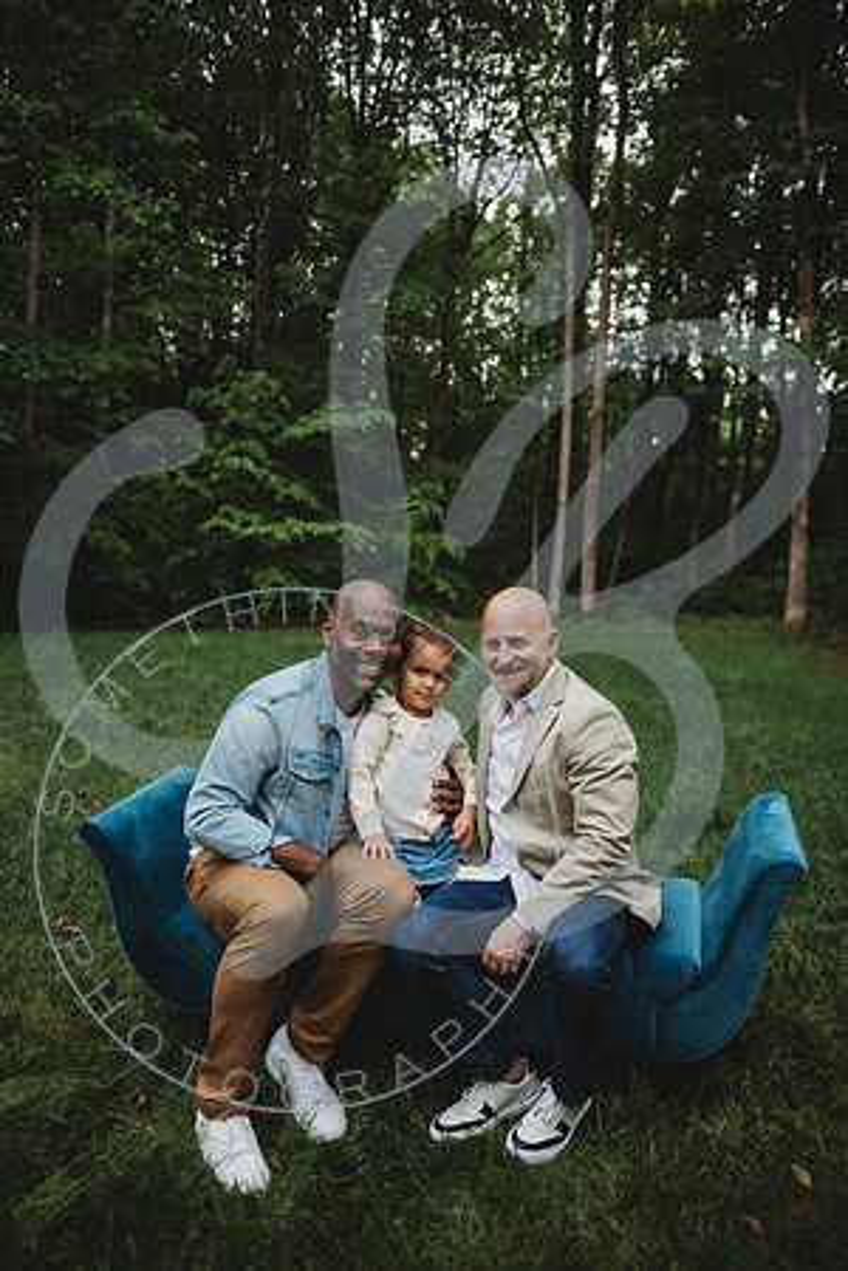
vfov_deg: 63.7
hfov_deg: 45.0
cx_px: 424
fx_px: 1025
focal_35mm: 29
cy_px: 636
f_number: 2.8
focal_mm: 29
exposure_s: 1/200
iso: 100
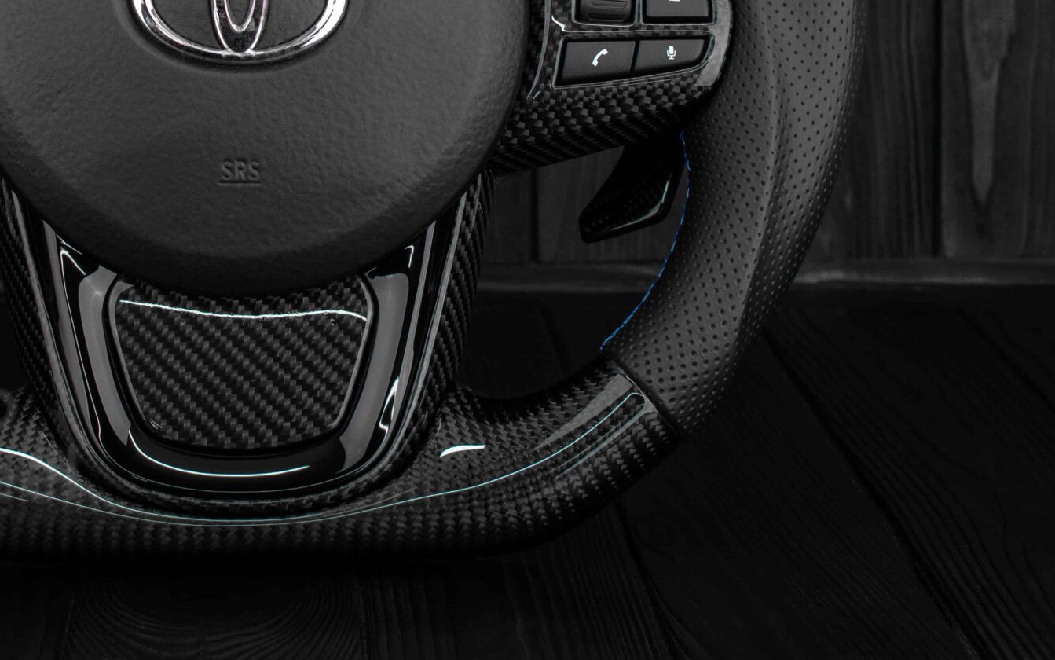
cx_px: 240
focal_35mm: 102
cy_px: -4
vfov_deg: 12.7
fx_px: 2933
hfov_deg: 20.2
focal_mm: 35
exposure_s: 1/125
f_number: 6.3
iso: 500
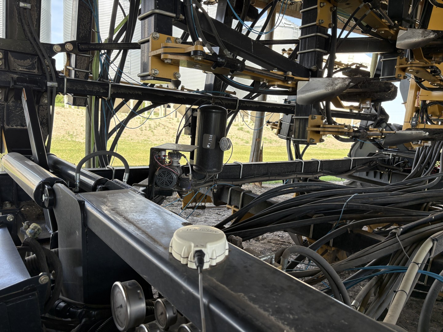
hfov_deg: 67.3
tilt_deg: -8.7
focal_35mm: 26
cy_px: 166
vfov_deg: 53.1
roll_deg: -3.0
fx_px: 333
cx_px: 222
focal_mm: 5.96
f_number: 1.6
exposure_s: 1/300
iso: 64
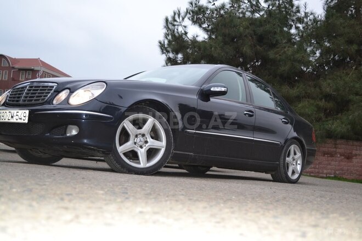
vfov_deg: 30.8
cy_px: 120
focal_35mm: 44
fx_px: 437
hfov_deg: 45.0
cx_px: 181
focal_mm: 29
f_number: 4.5
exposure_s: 1/60
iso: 400
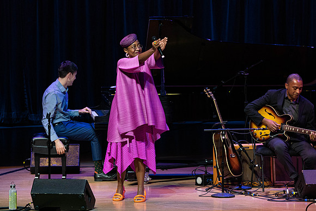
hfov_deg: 6.3
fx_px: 2878
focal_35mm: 328
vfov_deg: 4.2
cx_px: 134
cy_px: 90
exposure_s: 1/320
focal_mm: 285
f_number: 9
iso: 4000
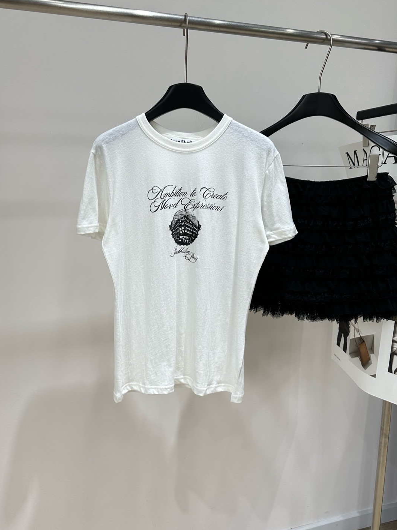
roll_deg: -0.5
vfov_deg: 61.7
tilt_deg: -10.7
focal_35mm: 29
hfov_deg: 48.2
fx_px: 444
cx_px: 190
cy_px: 274
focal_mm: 6.86
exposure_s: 1/260
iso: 80
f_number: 1.78
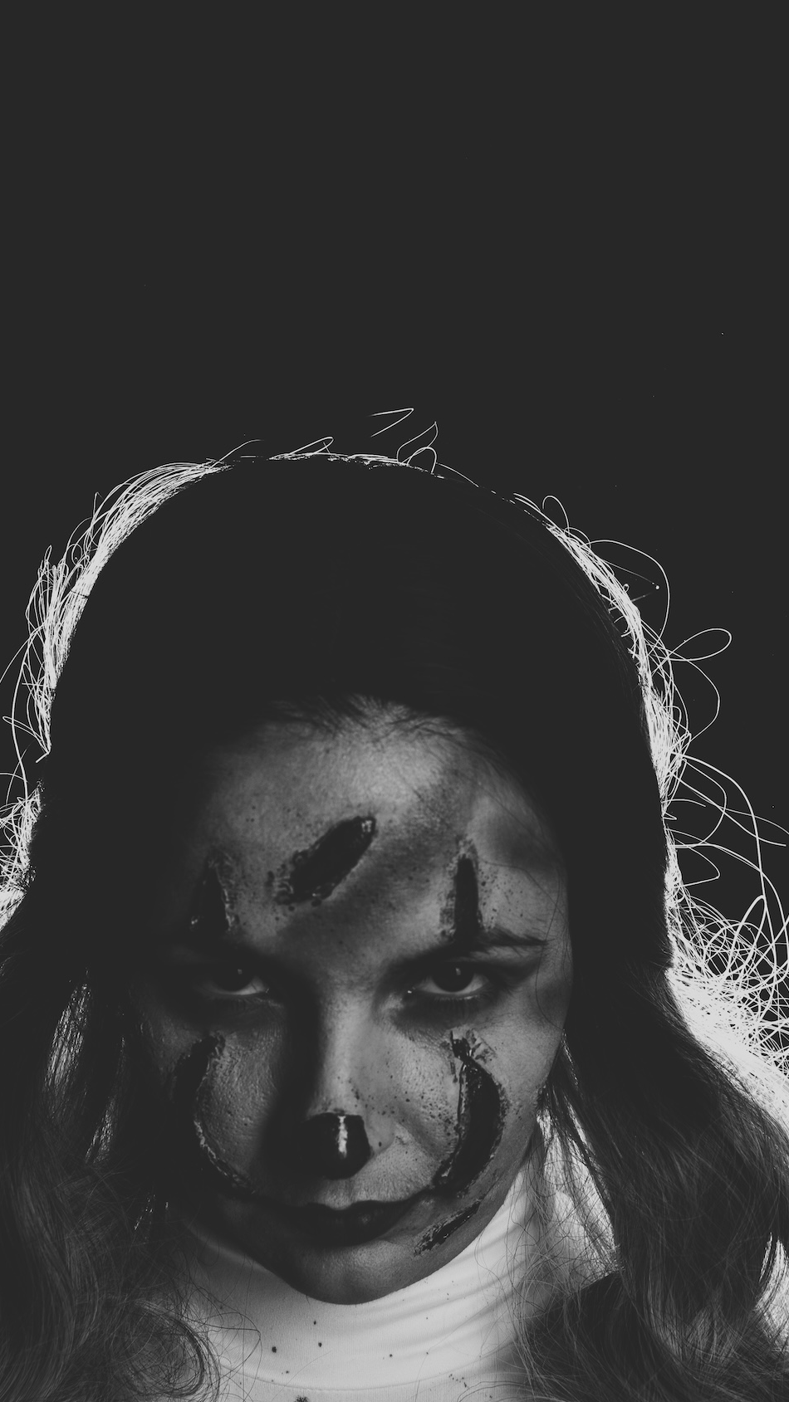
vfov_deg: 22.9
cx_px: 386
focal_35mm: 93
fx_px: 3459
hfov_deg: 13.0
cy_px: 829
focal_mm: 75
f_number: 8
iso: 100
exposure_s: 1/200
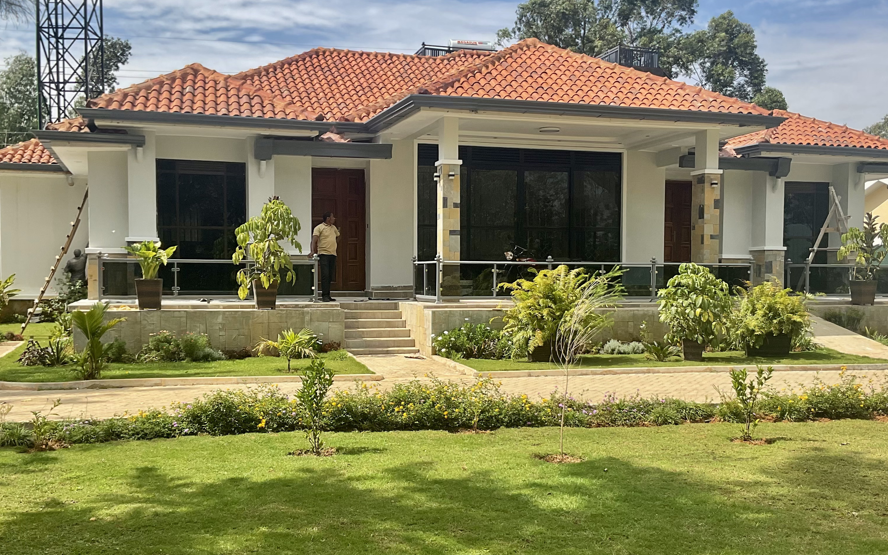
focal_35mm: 41
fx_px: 992
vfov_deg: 31.2
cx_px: 463
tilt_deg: -3.7
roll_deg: +0.8
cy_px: 309
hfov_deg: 48.2
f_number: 1.8
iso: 16
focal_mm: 3
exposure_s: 1/1626
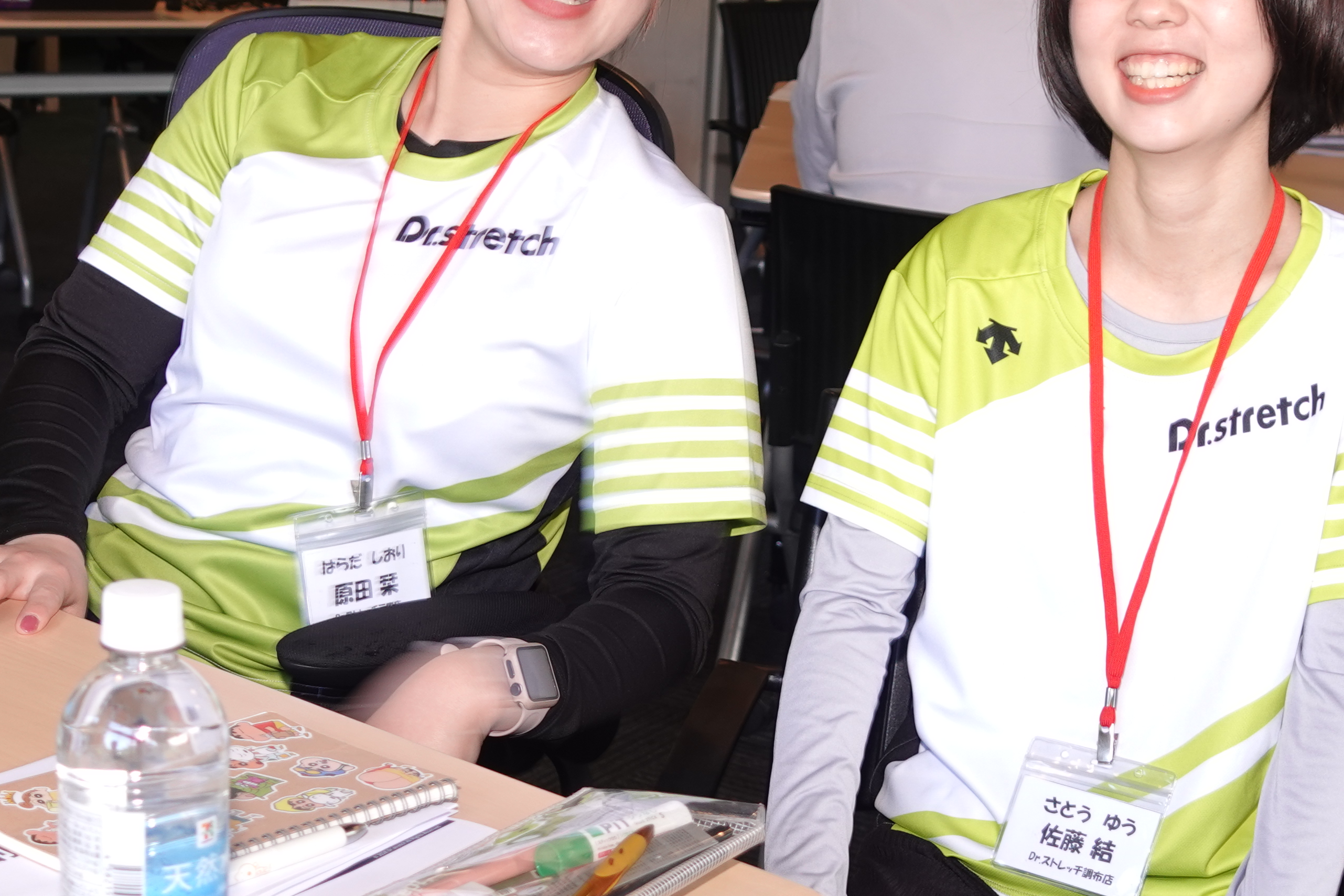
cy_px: 693
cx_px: 771
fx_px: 2949
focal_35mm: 79
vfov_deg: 17.2
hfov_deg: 25.6
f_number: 2.8
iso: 80
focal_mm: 14.12
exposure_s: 1/30
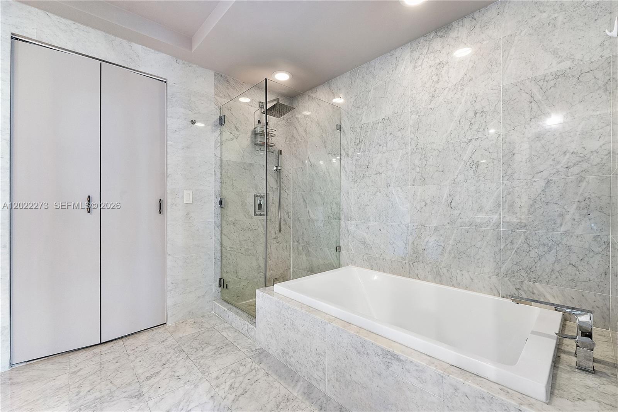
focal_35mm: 15
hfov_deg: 100.4
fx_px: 257
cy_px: 206
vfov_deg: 77.3
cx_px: 309
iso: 800
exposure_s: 1/8
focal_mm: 10
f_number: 8
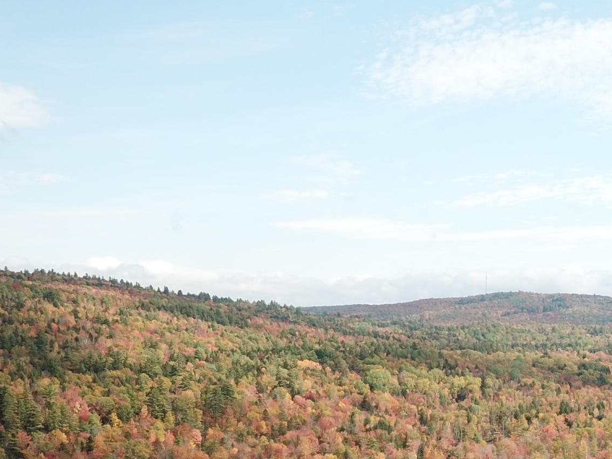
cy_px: 402
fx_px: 1220
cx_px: 456
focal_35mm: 69
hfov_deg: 27.8
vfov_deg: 20.9
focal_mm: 4.73
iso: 100
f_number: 2.2
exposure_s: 1/998
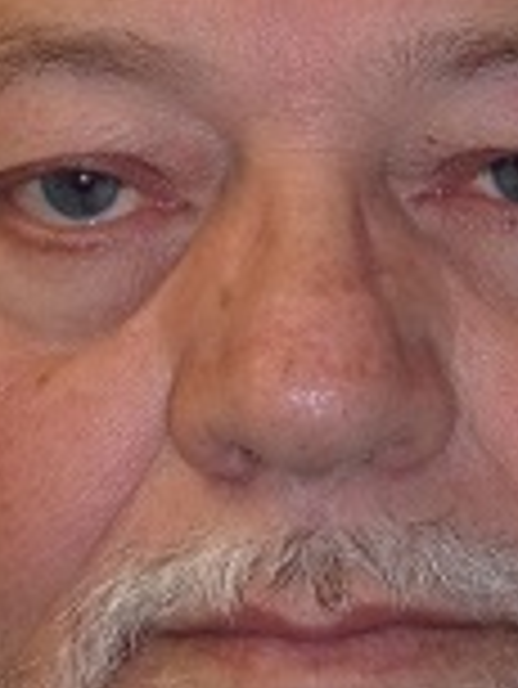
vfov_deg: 7.6
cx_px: 320
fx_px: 5220
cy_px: 295
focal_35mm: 262
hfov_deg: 5.7
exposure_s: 1/34
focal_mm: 15.6
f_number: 5.6
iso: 200
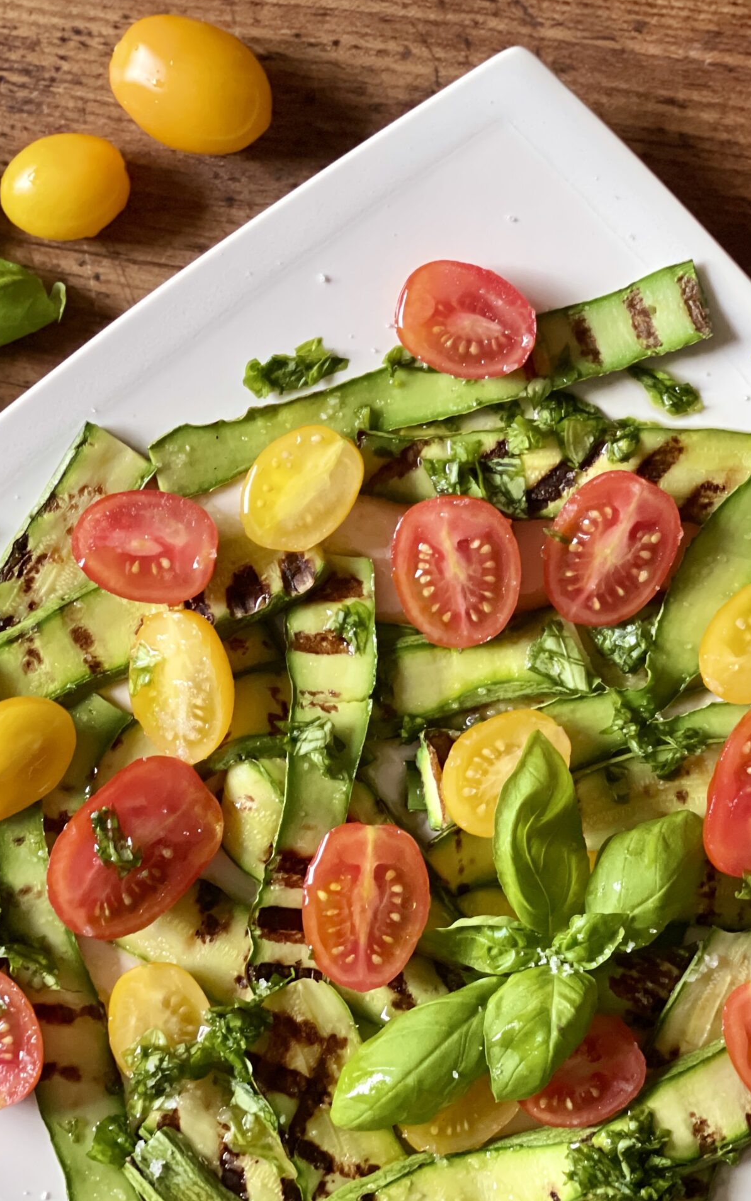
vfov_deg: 22.8
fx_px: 2979
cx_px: 395
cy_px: 597
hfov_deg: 14.4
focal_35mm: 91
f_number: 2.2
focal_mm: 7.5
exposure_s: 1/29
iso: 400
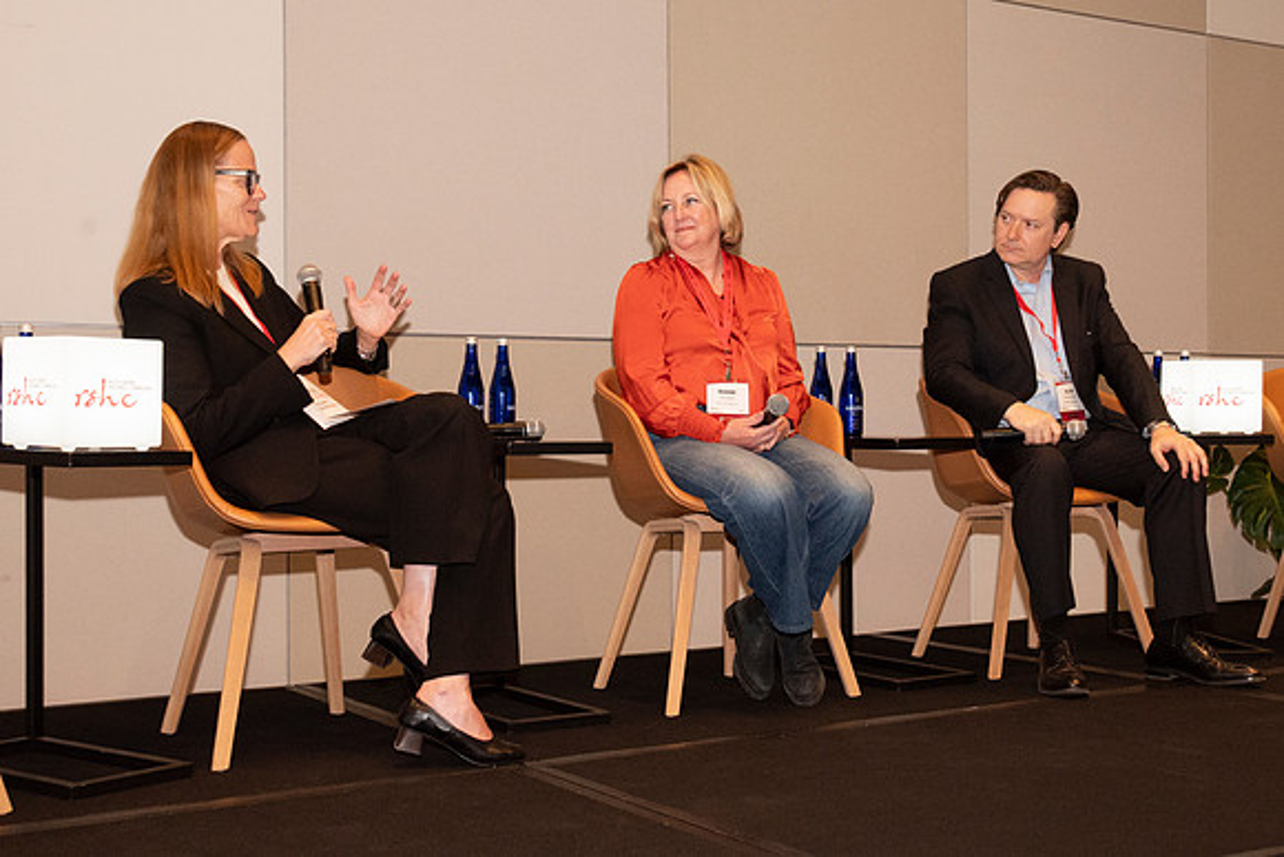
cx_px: 642
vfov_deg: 28.1
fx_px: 1712
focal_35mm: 48
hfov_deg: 41.1
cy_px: 428
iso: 2000
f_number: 8
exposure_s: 1/80
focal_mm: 32
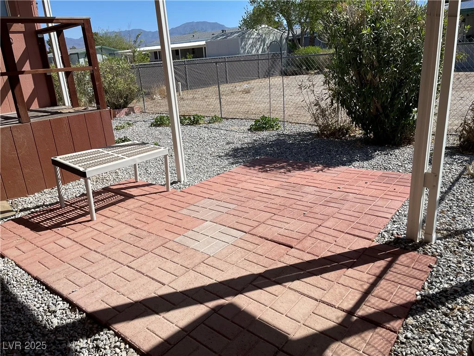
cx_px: 237
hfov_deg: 67.3
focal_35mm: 26
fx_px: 356
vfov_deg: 53.1
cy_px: 178
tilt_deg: -16.4
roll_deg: +5.0
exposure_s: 1/6135
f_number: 1.6
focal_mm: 4.2
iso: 50
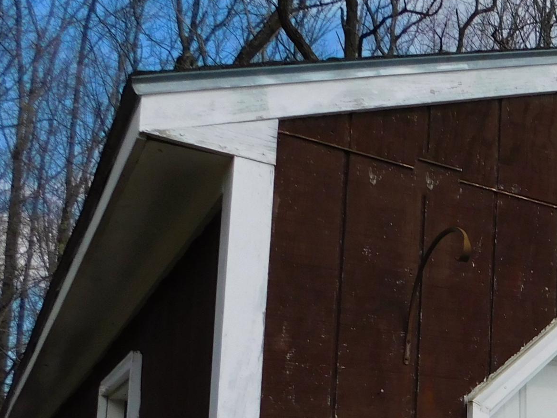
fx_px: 949
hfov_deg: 27.9
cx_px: 695
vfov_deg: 23.2
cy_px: 469
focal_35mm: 59
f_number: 6
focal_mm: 4
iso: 125
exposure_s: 1/400
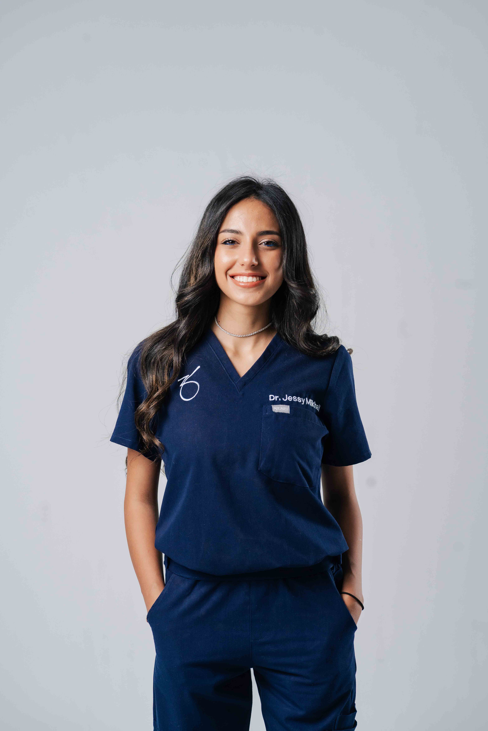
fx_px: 1728
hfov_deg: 16.1
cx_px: 244
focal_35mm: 85
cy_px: 366
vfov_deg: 23.9
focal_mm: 85
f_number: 6.3
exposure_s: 1/250
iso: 1000
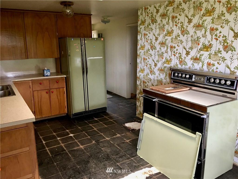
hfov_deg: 61.7
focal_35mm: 29
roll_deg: -0.3
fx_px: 199
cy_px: 90
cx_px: 119
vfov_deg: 48.2
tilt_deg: -11.7
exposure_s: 1/4
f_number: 2.2
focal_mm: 4.15
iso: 64
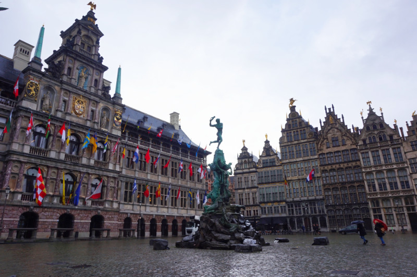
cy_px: 138
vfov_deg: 53.1
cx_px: 208
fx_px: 278
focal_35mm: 24
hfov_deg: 73.8
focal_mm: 16
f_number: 10
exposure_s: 1/80
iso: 100
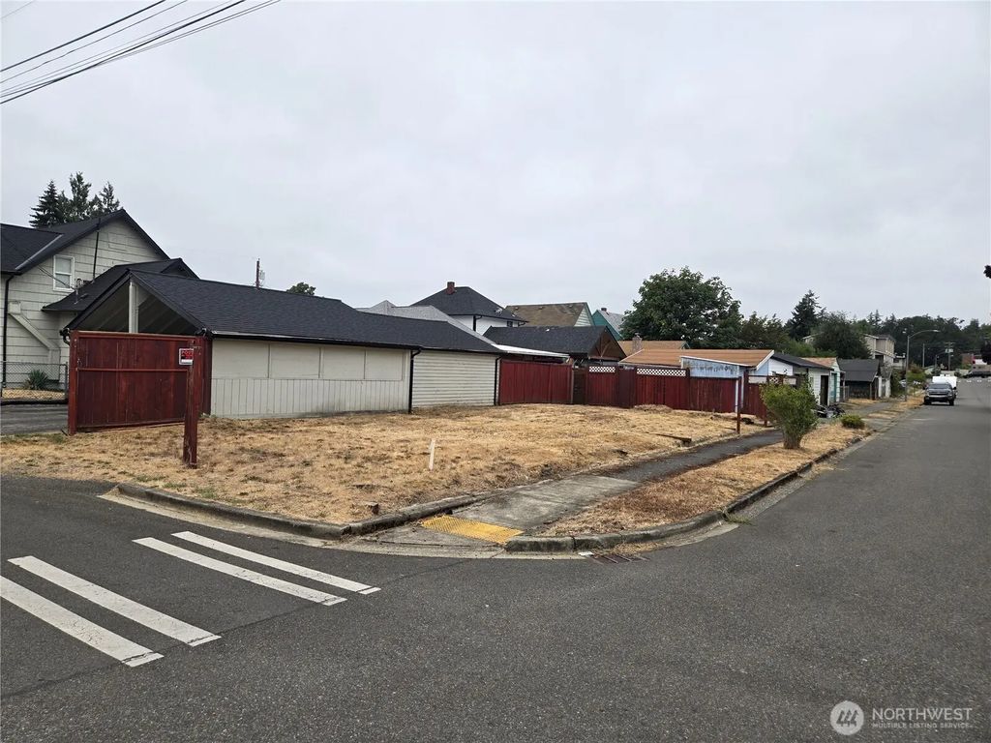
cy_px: 372
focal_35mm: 23
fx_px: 658
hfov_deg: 73.9
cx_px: 496
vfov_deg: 58.9
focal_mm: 5.4
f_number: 1.8
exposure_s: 1/1433
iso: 25
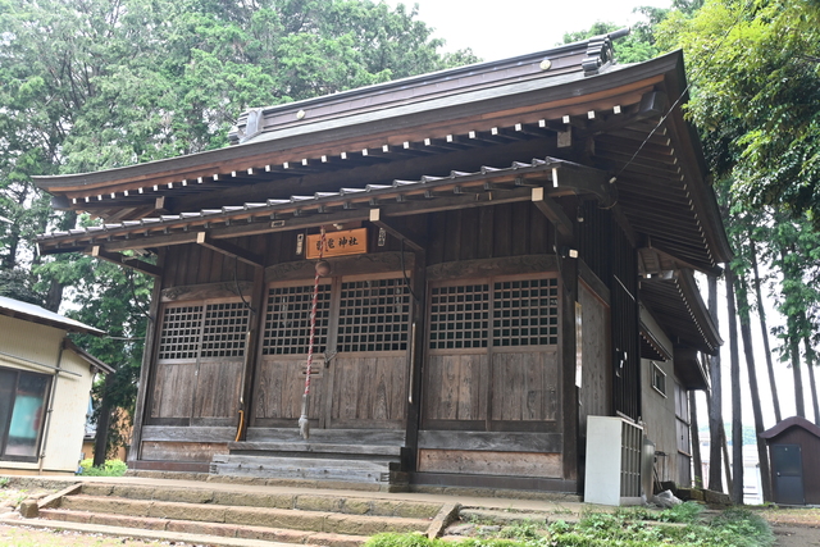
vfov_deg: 40.0
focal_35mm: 33
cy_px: 274
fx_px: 752
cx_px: 410
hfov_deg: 57.2
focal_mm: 22
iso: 360
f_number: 6.3
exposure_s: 1/40
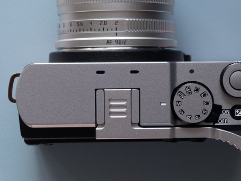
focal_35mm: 120
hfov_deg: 16.4
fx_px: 835
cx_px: 133
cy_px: 42
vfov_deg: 12.3
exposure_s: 1/200
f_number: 2.1
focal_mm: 16.53
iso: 64
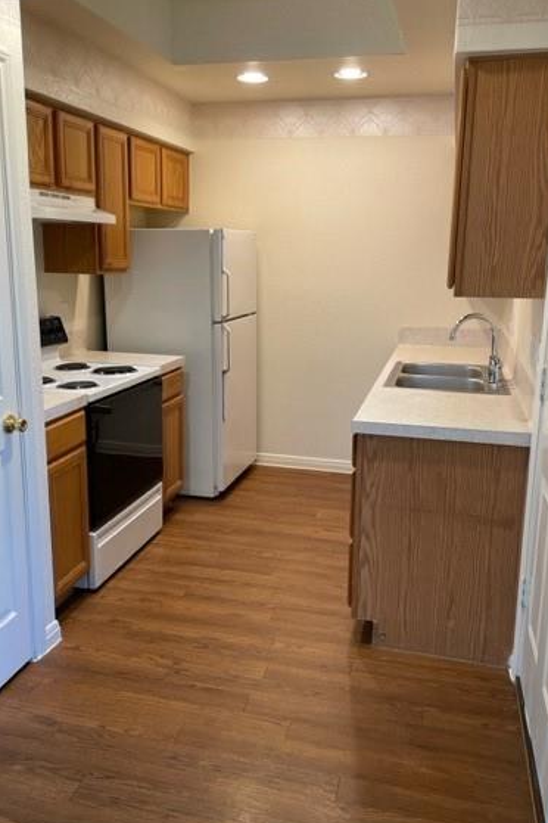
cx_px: 256
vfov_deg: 60.3
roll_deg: -0.6
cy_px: 395
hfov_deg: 42.3
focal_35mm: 31
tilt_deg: -10.3
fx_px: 708
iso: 100
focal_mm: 4.2
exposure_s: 1/120
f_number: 1.6
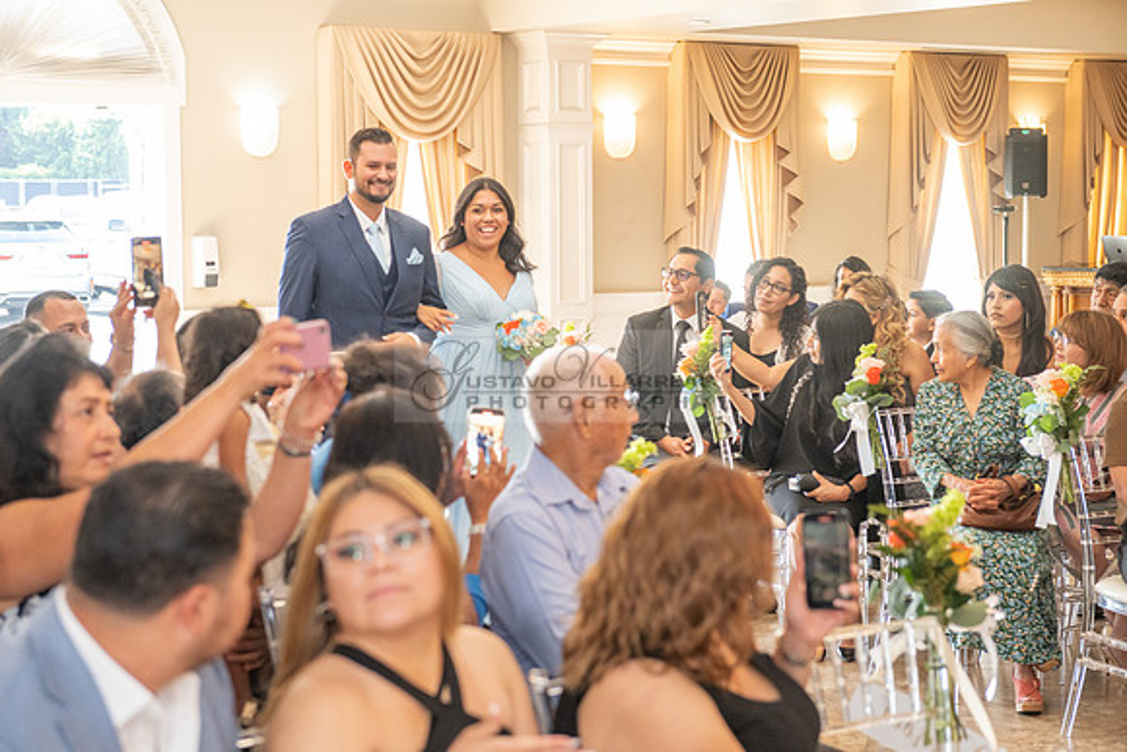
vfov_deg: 19.5
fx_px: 2192
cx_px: 564
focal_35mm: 70
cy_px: 376
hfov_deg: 28.8
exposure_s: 1/200
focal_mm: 70
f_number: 4.5
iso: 1250
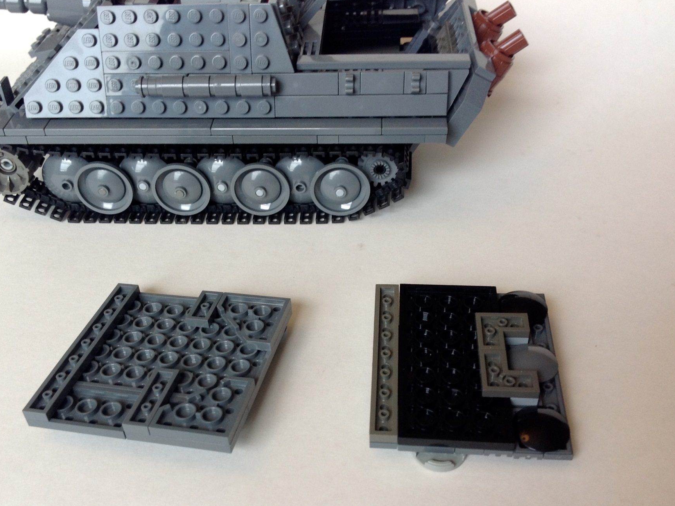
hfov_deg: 44.7
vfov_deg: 34.2
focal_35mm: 42
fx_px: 819
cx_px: 303
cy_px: 299
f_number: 2.4
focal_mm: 4.28
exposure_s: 1/20
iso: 64
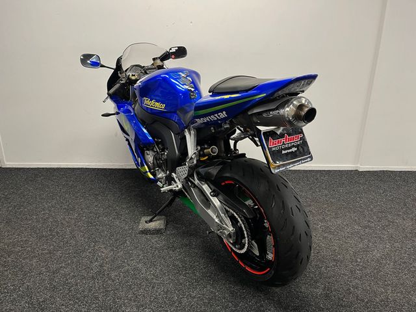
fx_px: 312
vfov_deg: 53.1
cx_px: 208
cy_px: 156
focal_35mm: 26
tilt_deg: -18.7
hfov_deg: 67.3
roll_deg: -1.3
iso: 125
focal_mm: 5.1
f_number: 1.6
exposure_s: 1/50
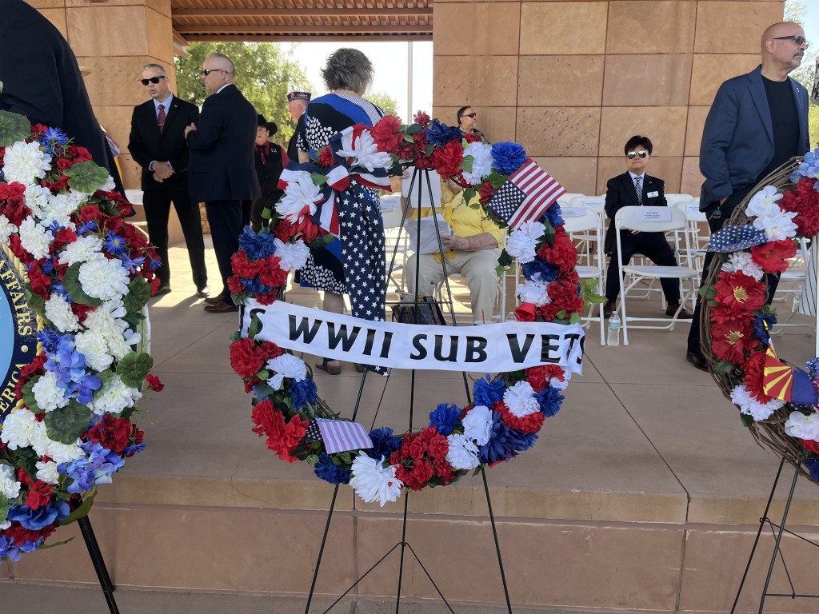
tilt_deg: -11.4
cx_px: 410
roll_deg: +0.0
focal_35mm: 26
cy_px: 307
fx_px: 615
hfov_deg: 67.3
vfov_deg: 53.1
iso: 50
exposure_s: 1/510
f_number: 1.6
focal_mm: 5.1
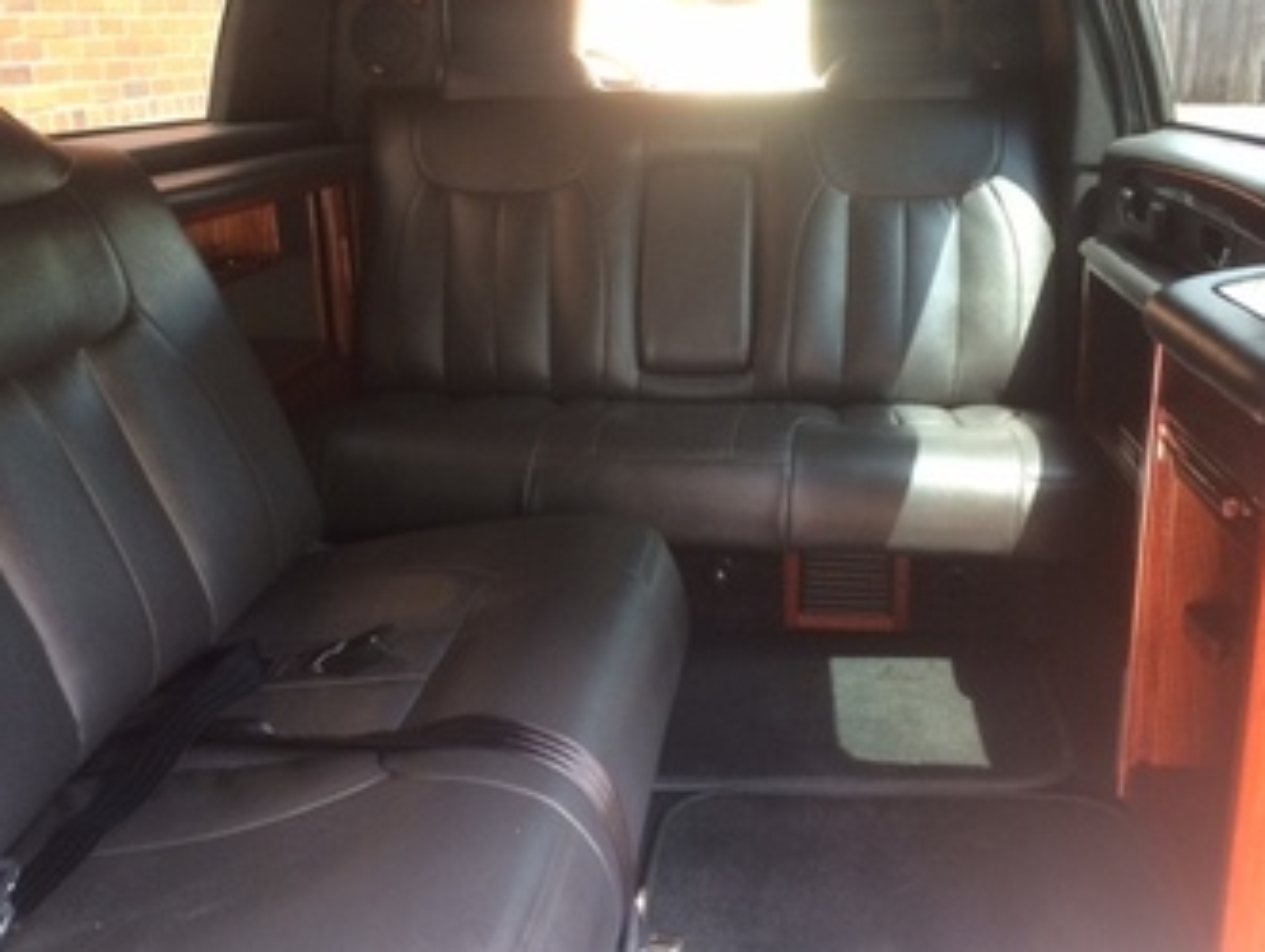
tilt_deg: -19.1
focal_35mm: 35
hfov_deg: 52.5
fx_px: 1280
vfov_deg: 40.8
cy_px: 459
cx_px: 680
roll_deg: +0.8
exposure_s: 1/30
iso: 80
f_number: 2.2
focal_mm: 4.15
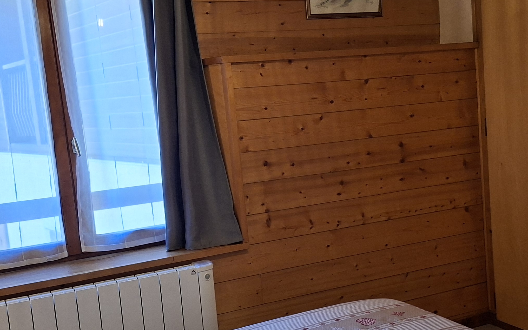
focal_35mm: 48
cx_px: 312
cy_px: 193
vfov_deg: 26.8
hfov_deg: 41.7
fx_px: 691
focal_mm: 5.54
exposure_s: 1/100
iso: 250
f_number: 1.8
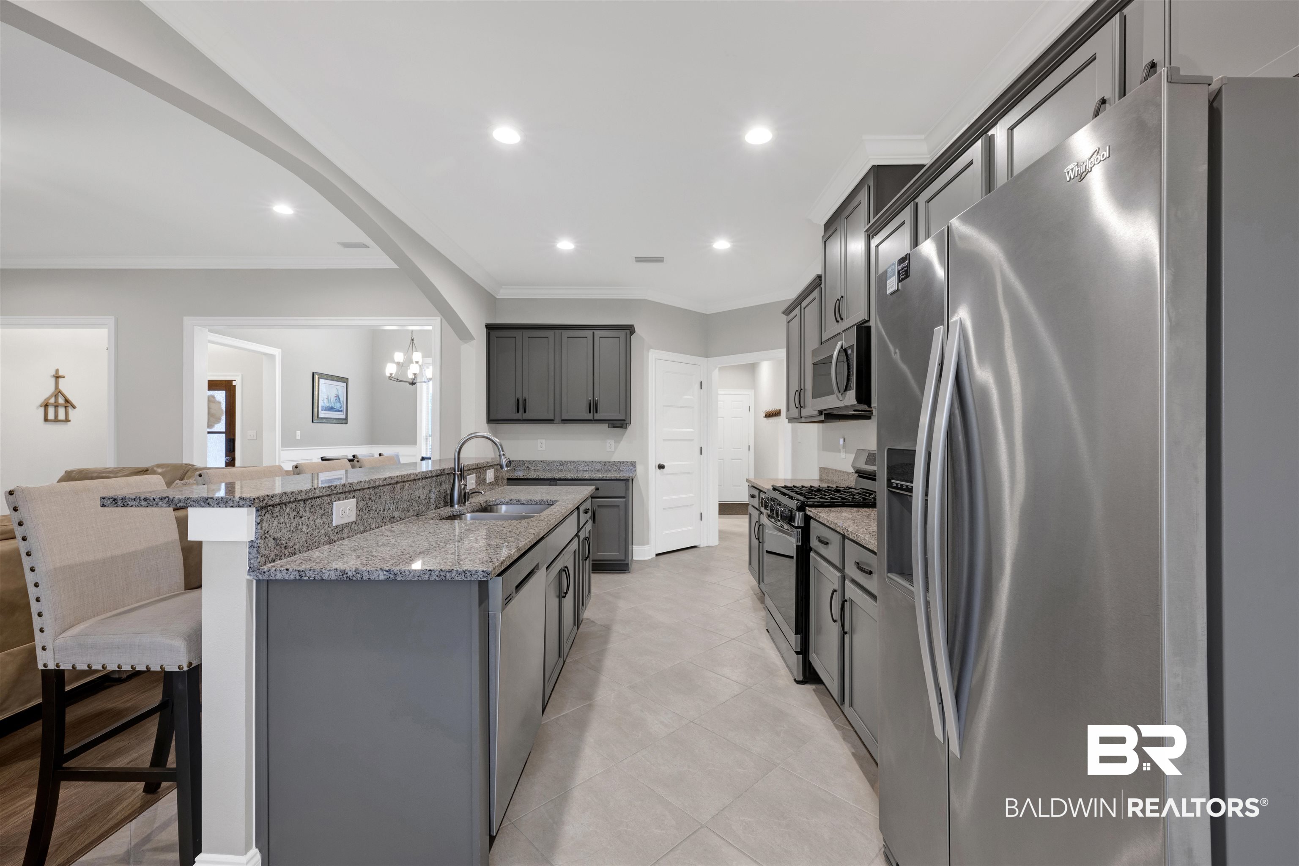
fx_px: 523
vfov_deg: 79.2
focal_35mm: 14
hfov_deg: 102.3
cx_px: 650
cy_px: 433
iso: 400
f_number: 11
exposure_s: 1/6
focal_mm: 14.5
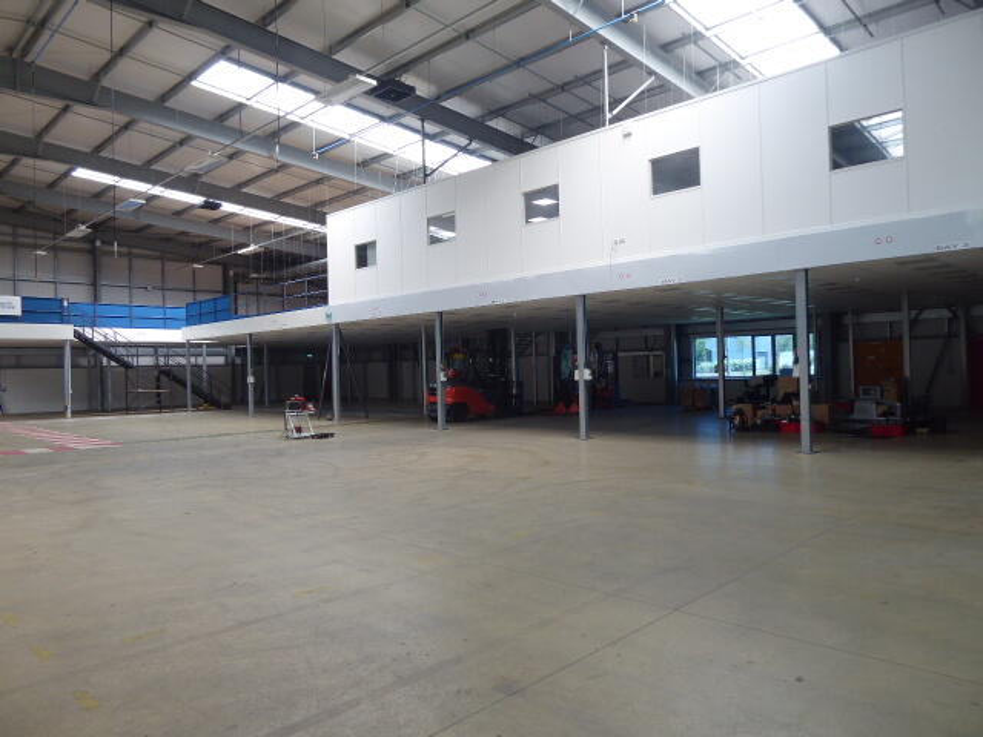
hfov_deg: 71.6
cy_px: 368
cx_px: 492
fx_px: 682
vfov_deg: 56.8
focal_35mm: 24
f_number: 3.3
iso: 125
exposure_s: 1/60
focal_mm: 4.3
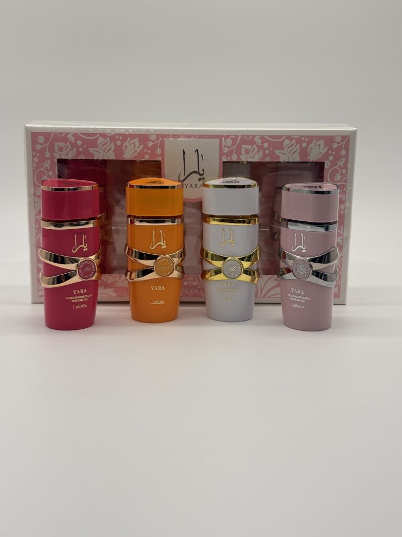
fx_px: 805
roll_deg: -0.7
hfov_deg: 28.0
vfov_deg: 36.8
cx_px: 201
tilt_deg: -12.9
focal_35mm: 52
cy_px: 268
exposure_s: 1/791
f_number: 1.6
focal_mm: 5.96
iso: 40
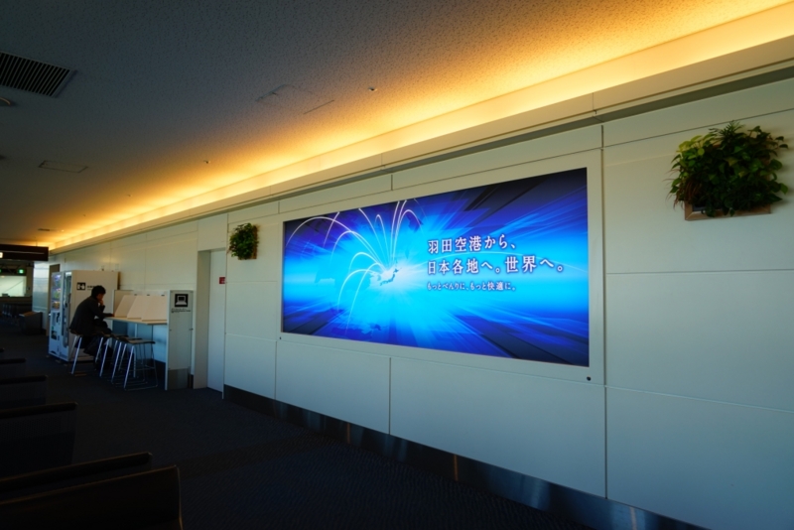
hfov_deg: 73.7
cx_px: 397
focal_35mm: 24
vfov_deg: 53.2
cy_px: 265
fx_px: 529
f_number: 4
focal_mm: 24
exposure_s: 1/60
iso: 100
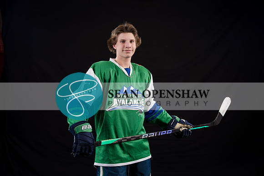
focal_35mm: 46
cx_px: 132
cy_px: 88
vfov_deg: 29.4
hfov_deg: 43.0
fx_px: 335
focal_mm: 45.7
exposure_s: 1/160
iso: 80
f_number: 3.2
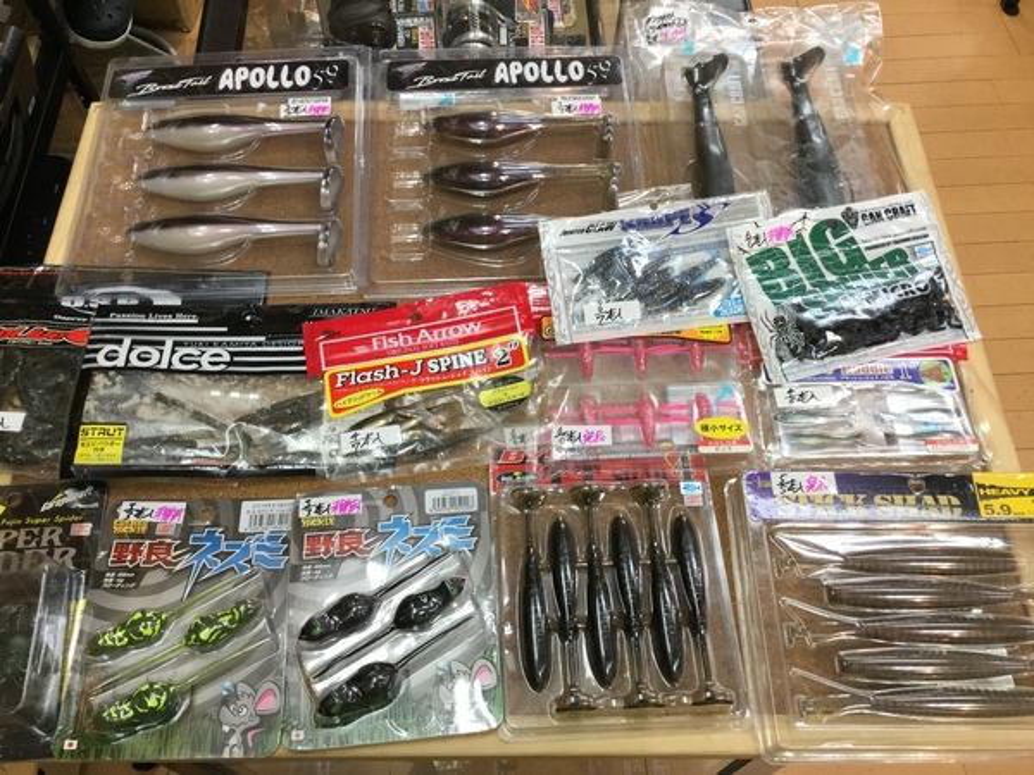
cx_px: 517
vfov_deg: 45.4
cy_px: 388
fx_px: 926
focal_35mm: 31
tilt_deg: -61.1
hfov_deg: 58.4
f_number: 2.4
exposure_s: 1/30
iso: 32
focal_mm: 3.3
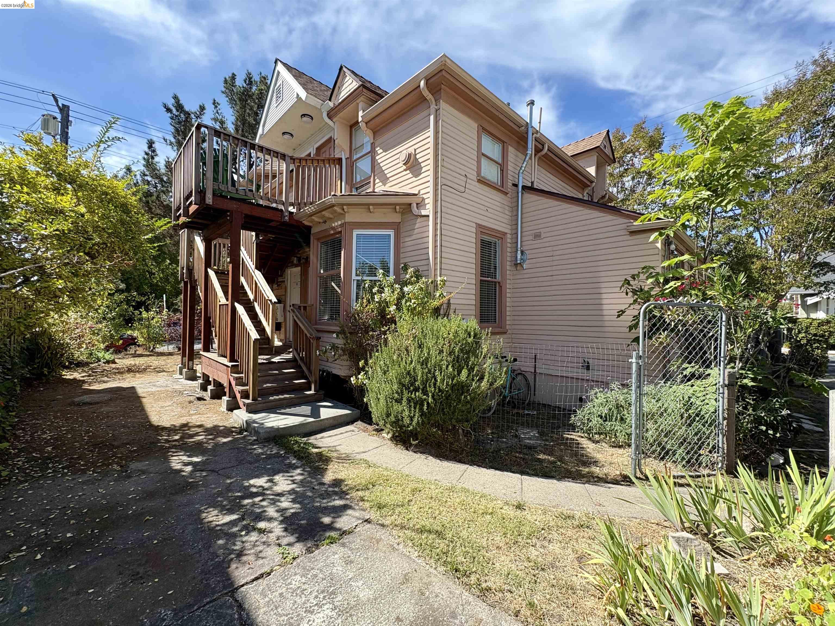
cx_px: 418
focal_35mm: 14
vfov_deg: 85.7
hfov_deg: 102.1
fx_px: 338
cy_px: 313
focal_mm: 2.22
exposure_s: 1/620
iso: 50
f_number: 2.2
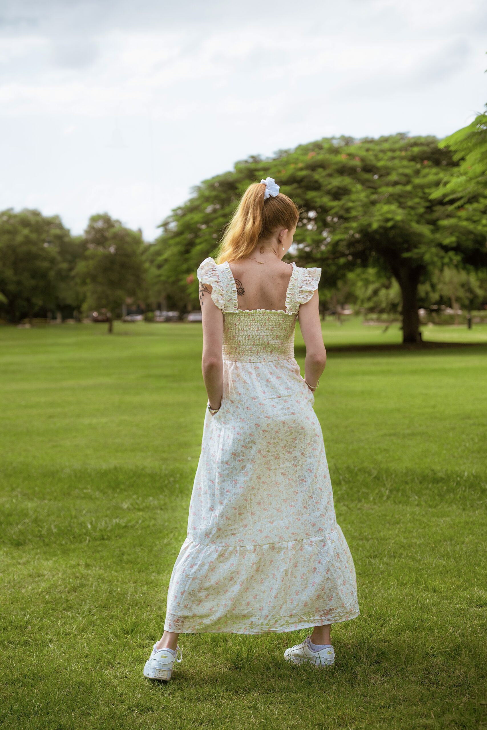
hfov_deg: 19.5
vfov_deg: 28.8
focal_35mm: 70
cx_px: 244
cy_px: 365
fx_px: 1420
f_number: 4
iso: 200
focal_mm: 70
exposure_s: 1/160
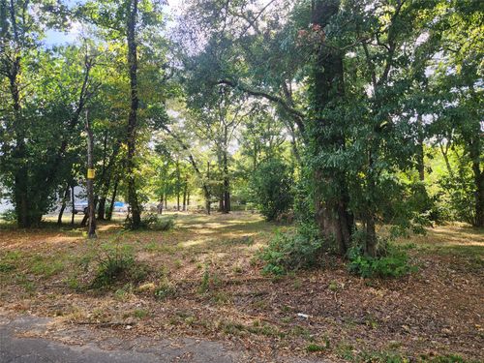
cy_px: 182
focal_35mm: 23
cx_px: 242
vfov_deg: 58.9
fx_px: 322
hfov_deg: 73.9
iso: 50
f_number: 1.8
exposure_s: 1/180
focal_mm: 5.4
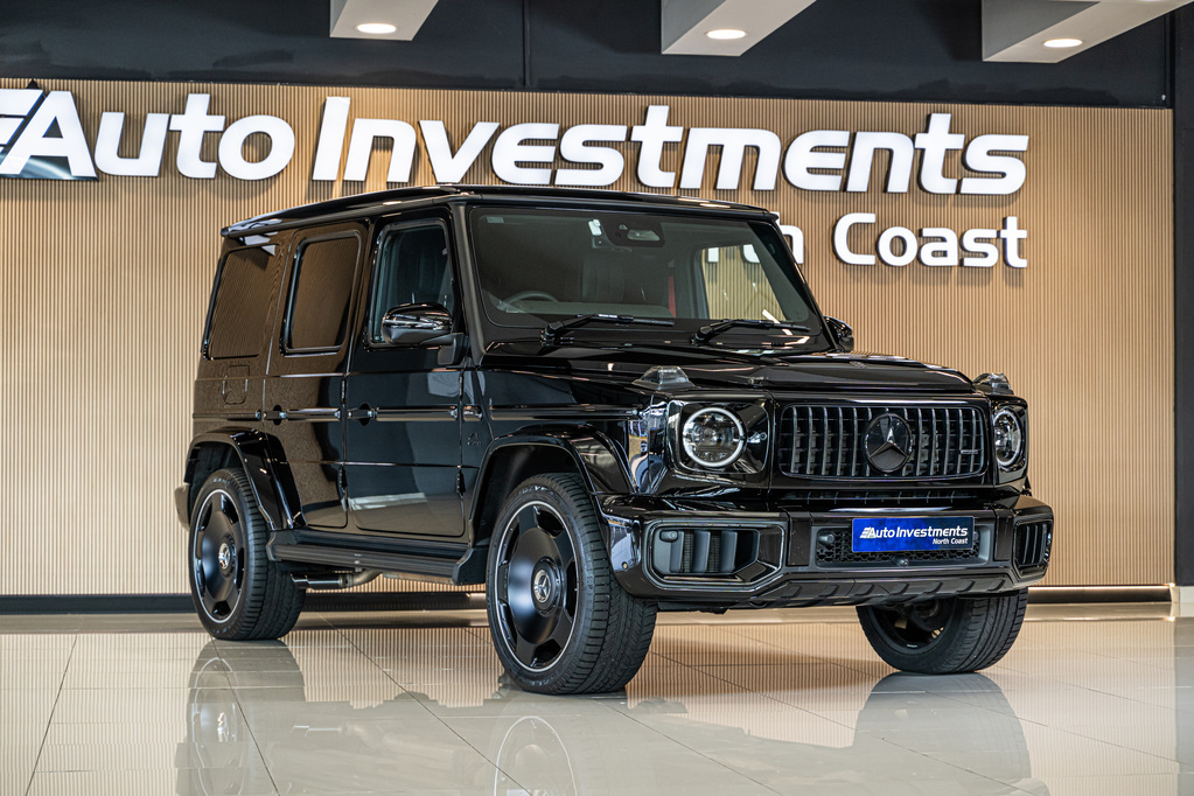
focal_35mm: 75
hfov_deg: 27.0
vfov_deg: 18.2
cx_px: 597
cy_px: 398
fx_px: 2487
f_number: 4
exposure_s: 1/160
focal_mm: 75
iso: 500
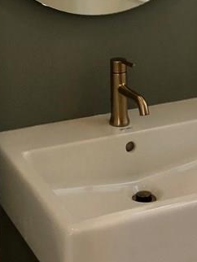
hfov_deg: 16.6
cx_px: 93
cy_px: -58
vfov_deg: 20.5
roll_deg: +1.2
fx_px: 674
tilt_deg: -5.4
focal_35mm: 89
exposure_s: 1/30
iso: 25
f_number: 1.8
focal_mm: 3.99
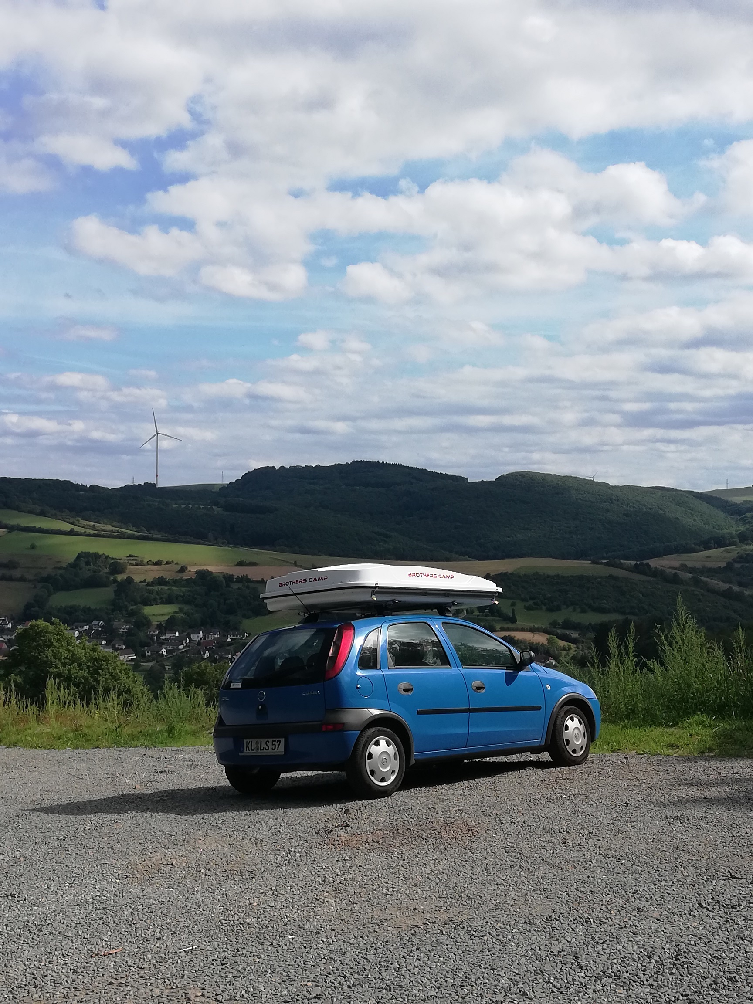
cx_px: 376
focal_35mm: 51
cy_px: 502
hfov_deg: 28.6
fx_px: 1479
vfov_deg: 37.5
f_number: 2.2
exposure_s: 1/1515
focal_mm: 3.81
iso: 50
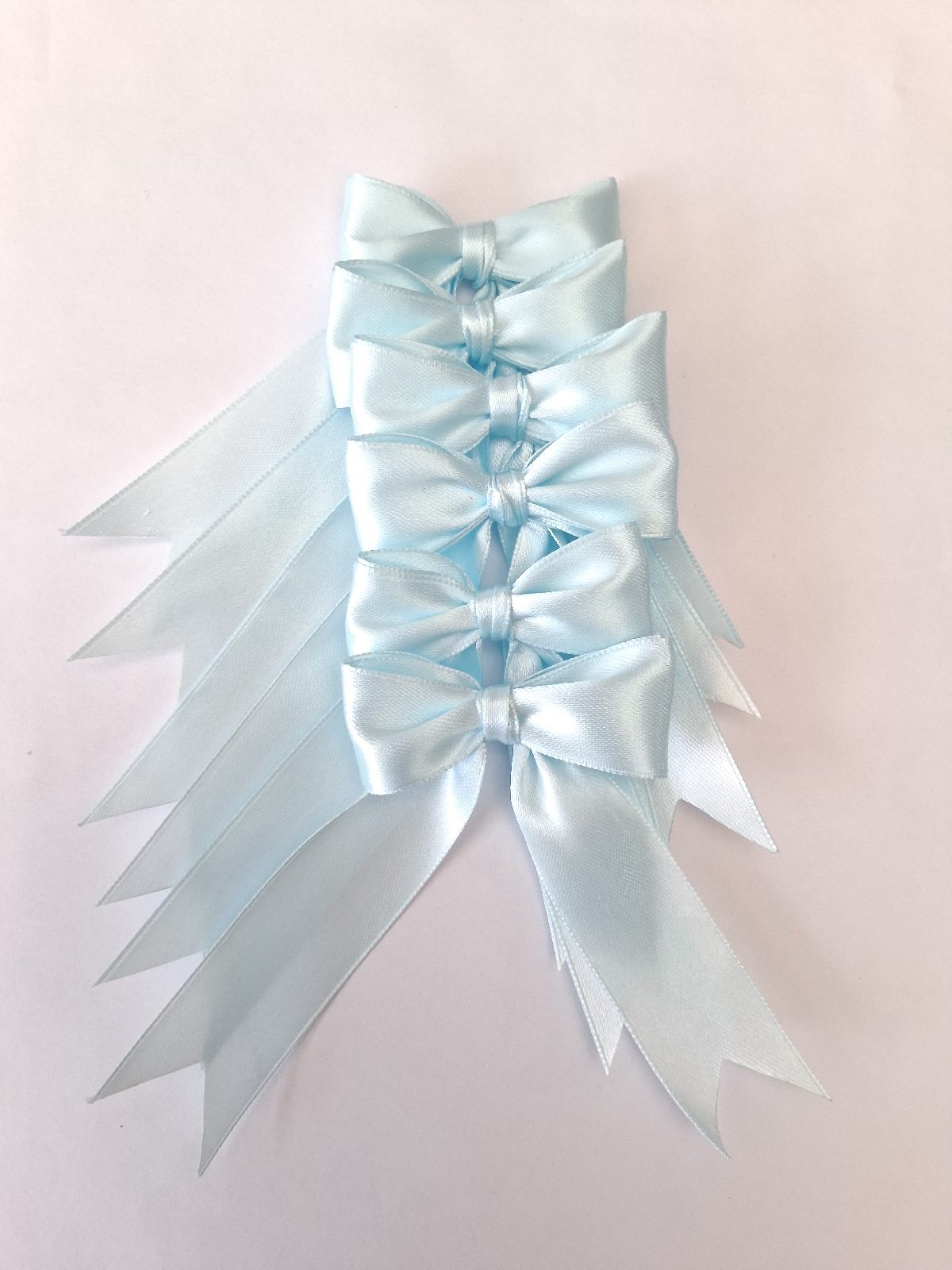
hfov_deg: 53.1
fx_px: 953
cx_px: 476
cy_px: 635
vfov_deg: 67.3
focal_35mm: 26
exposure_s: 1/100
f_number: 1.8
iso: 320
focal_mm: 3.98
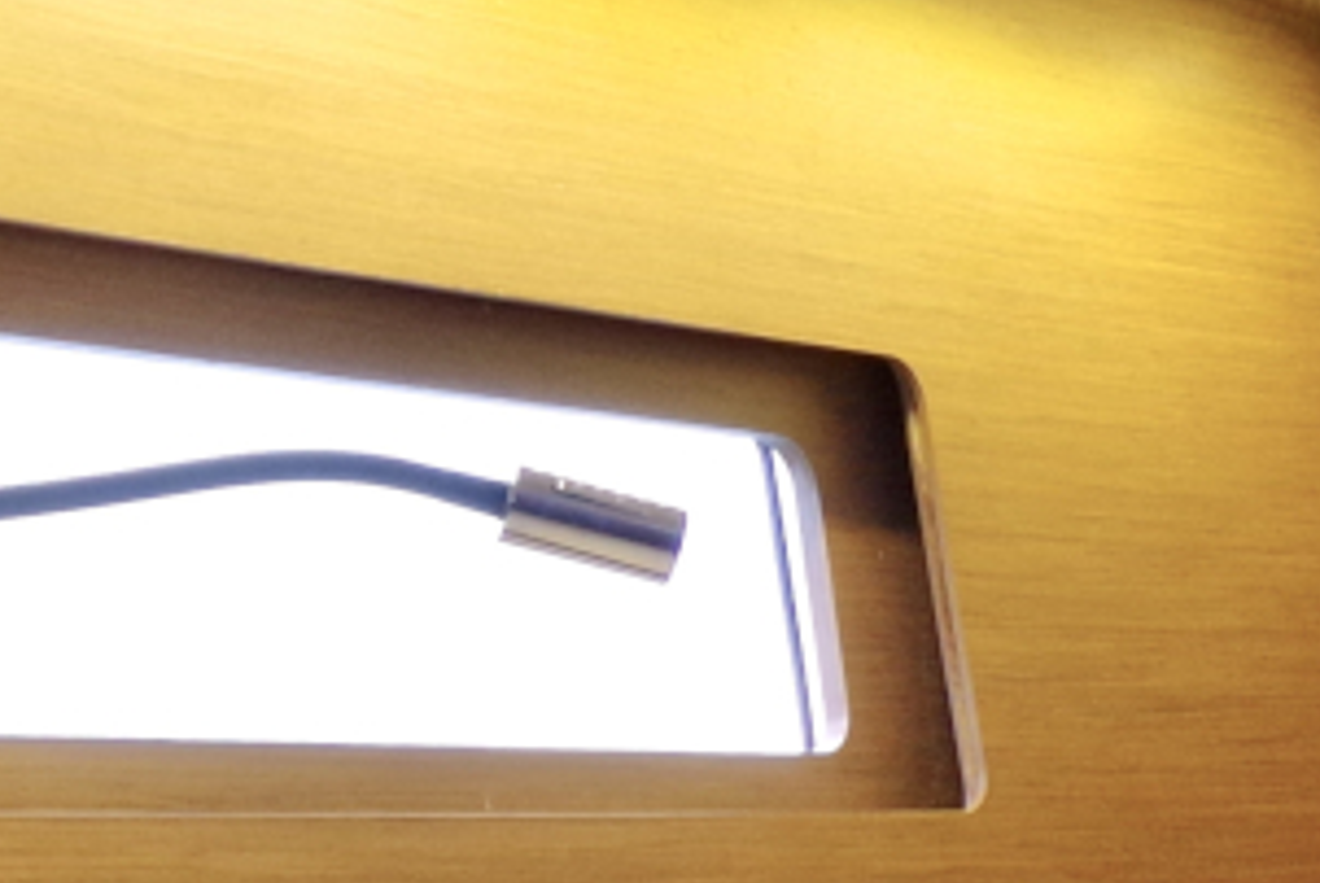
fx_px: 4257
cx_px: 2609
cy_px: 824
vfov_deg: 11.7
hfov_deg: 14.7
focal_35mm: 116
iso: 1600
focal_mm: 16
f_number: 11
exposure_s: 1/6
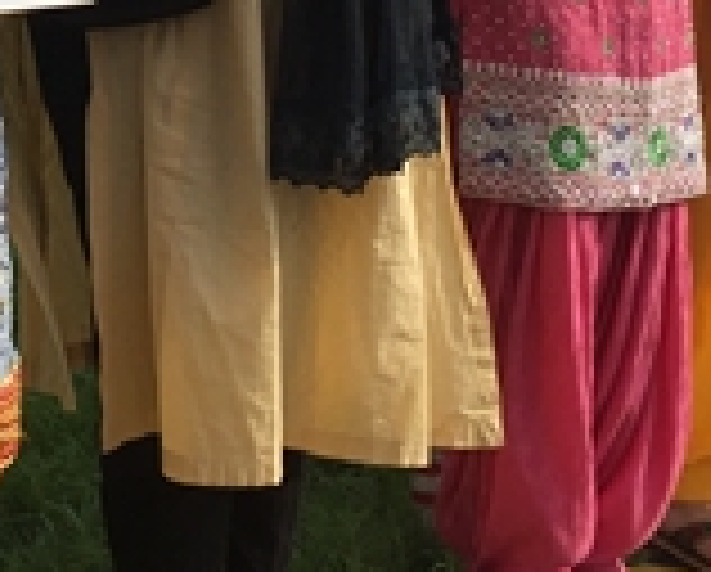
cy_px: -261
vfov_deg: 14.2
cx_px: -14
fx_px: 2150
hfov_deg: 18.3
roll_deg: -1.9
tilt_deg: +1.8
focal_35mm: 102
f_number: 2.2
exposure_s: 1/1980
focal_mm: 4.15
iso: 32
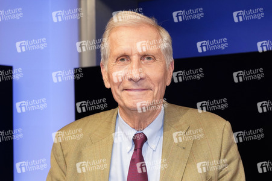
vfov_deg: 32.6
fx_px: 310
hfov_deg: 47.4
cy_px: 90
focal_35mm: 41
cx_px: 136
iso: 2000
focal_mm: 41
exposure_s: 1/125
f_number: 5
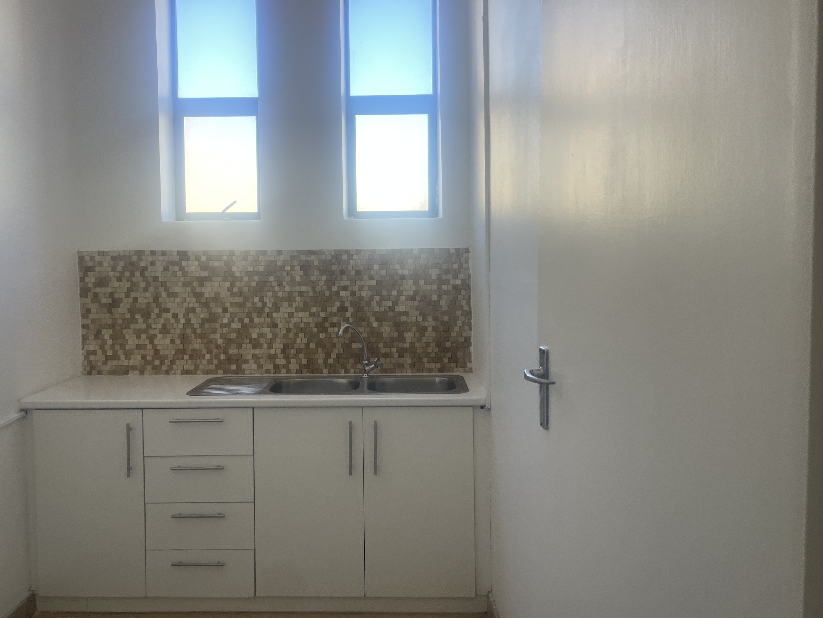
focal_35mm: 30
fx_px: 713
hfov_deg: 59.9
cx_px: 374
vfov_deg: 46.8
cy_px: 284
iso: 32
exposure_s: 1/161
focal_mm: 4.2
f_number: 1.6
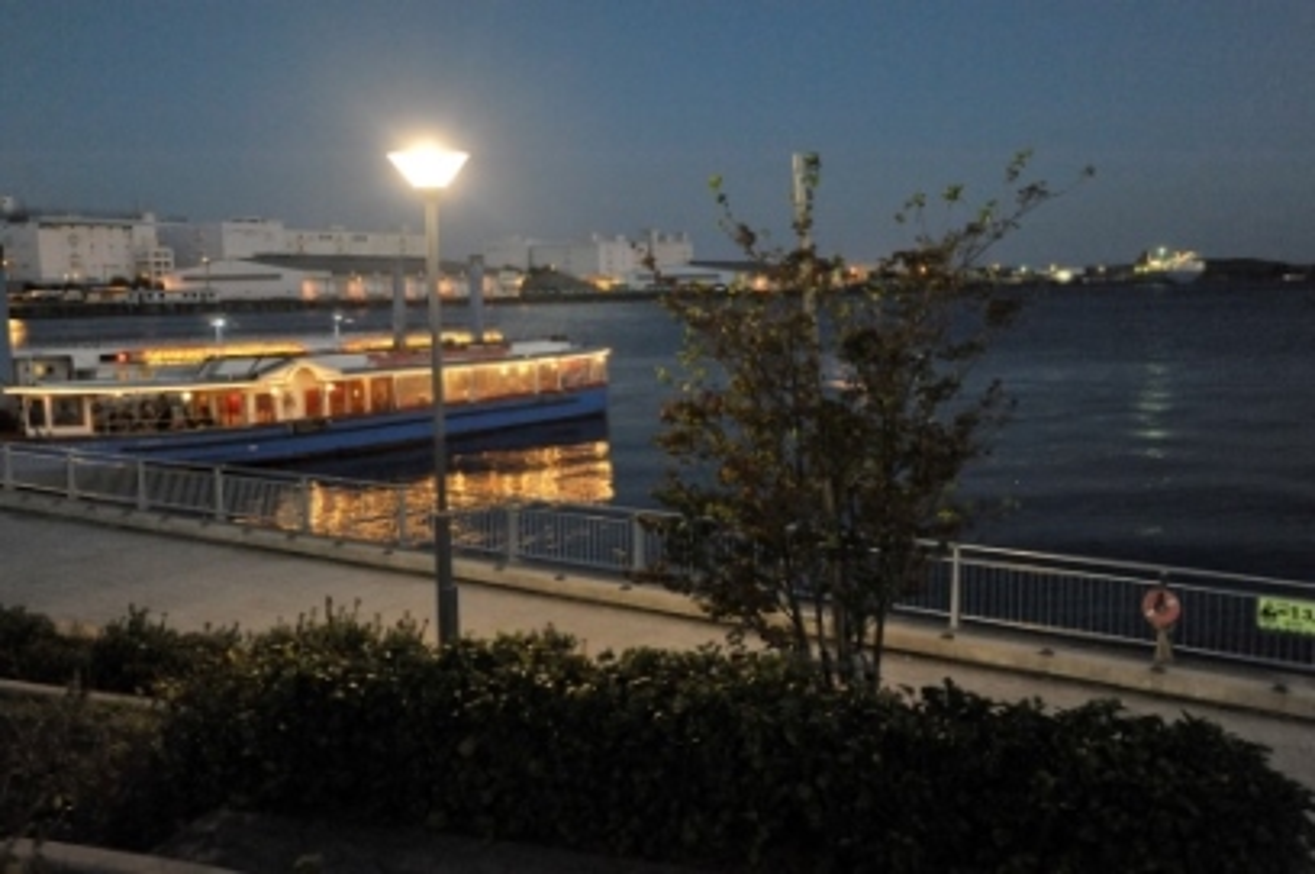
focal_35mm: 35
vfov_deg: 37.8
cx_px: 658
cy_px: 437
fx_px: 1277
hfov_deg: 54.5
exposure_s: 1/80
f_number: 4.5
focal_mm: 35
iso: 5000
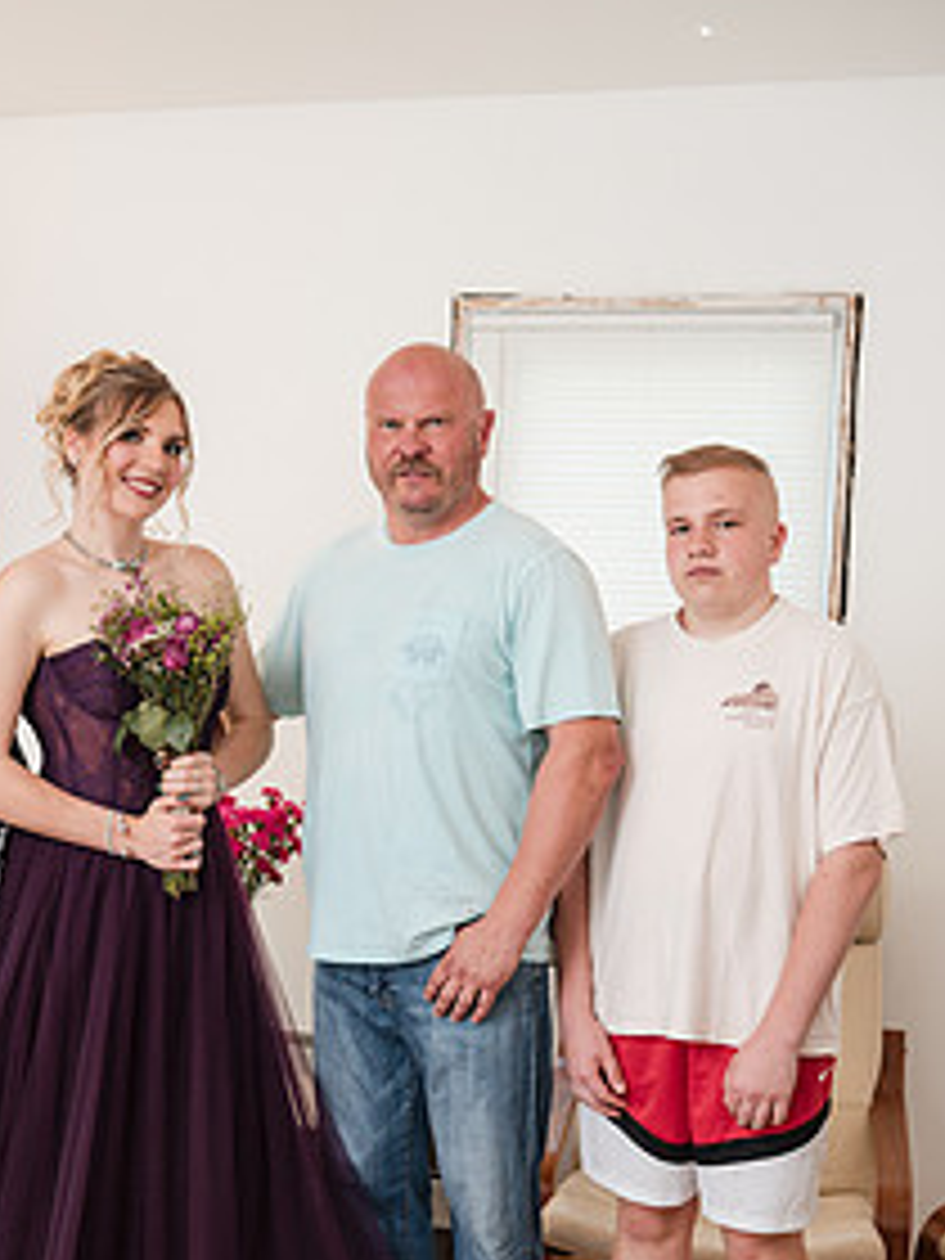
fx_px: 1966
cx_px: 297
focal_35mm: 54
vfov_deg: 35.3
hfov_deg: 26.8
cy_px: 806
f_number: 3.2
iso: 800
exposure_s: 1/250
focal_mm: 35
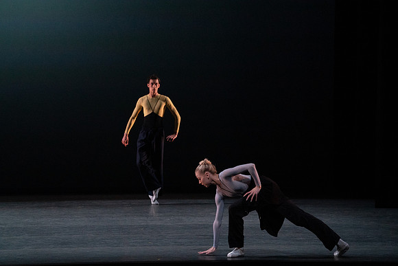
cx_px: 199
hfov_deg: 10.3
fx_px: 2212
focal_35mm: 200
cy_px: 133
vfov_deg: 6.9
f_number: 8
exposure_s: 1/500
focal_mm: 200
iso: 12800
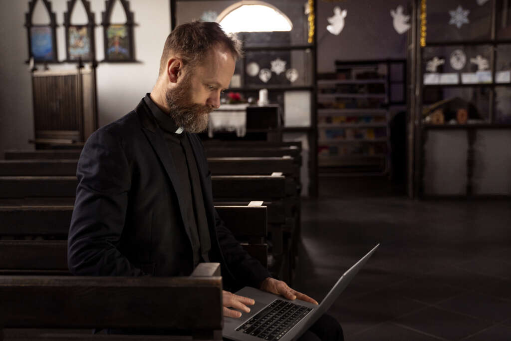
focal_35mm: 41
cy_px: 170
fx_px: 582
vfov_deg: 32.6
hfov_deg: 47.4
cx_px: 256
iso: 1600
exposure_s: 1/125
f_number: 2.8
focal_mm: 41
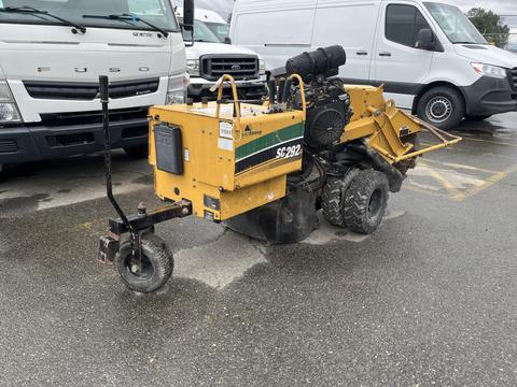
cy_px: 194
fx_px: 388
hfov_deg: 67.3
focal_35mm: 26
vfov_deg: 53.1
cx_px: 258
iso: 40
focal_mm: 5.1
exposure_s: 1/273
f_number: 1.6
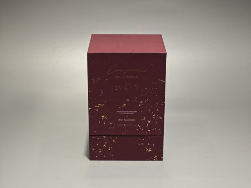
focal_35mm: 75
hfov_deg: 26.0
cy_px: 94
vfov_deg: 19.6
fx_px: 544
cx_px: 126
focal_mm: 10.1
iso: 125
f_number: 2
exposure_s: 1/100
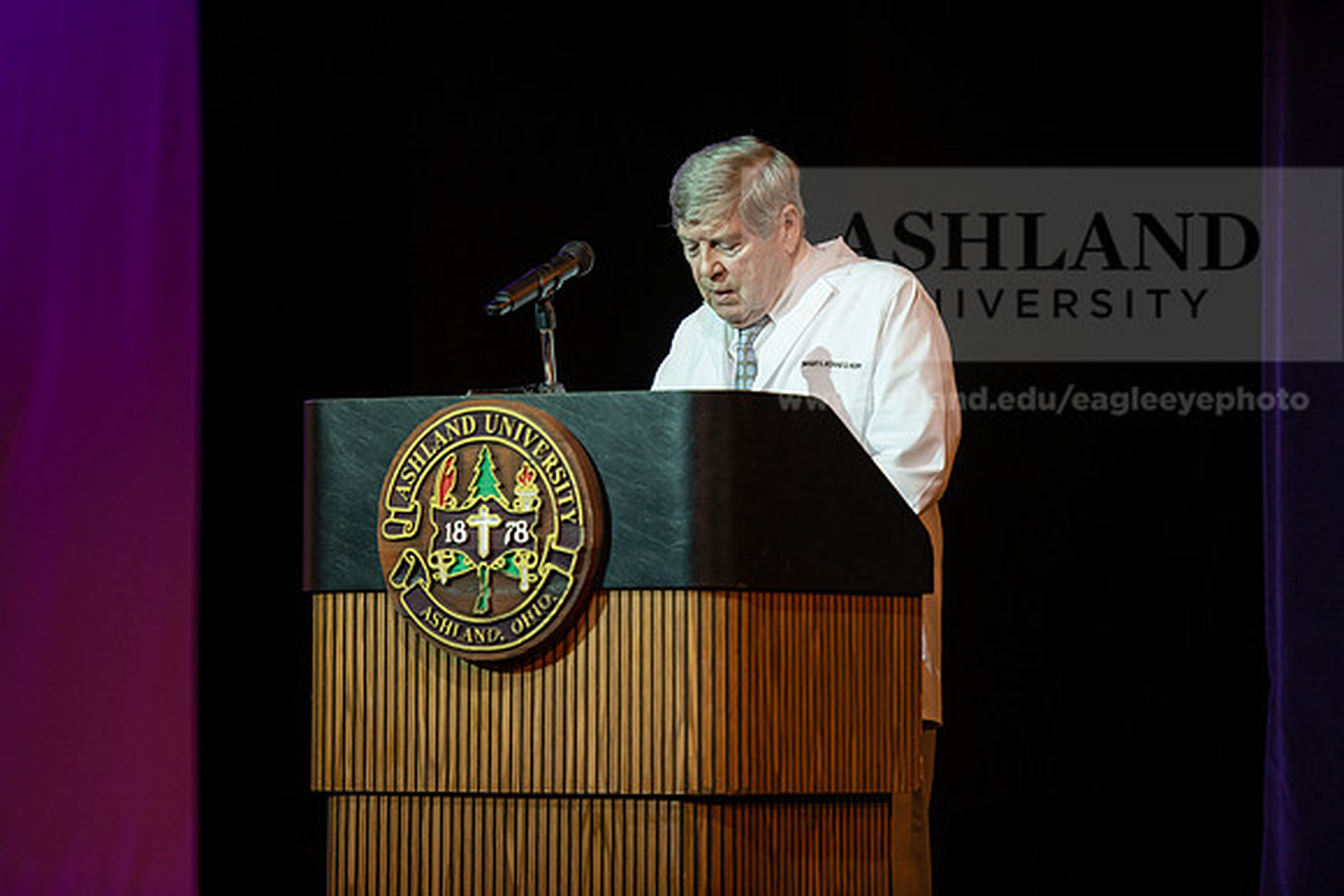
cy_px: 448
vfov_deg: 8.1
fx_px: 6348
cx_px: 672
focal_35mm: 170
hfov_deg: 12.1
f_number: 3.2
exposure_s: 1/320
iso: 800
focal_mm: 170
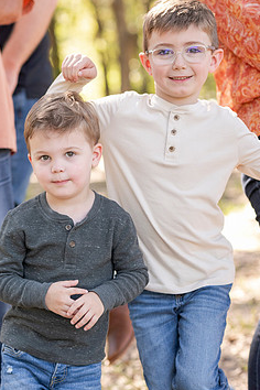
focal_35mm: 108
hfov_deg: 12.7
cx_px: 134
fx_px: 1170
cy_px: 209
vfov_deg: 18.9
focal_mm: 85
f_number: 3.2
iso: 640
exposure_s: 1/500
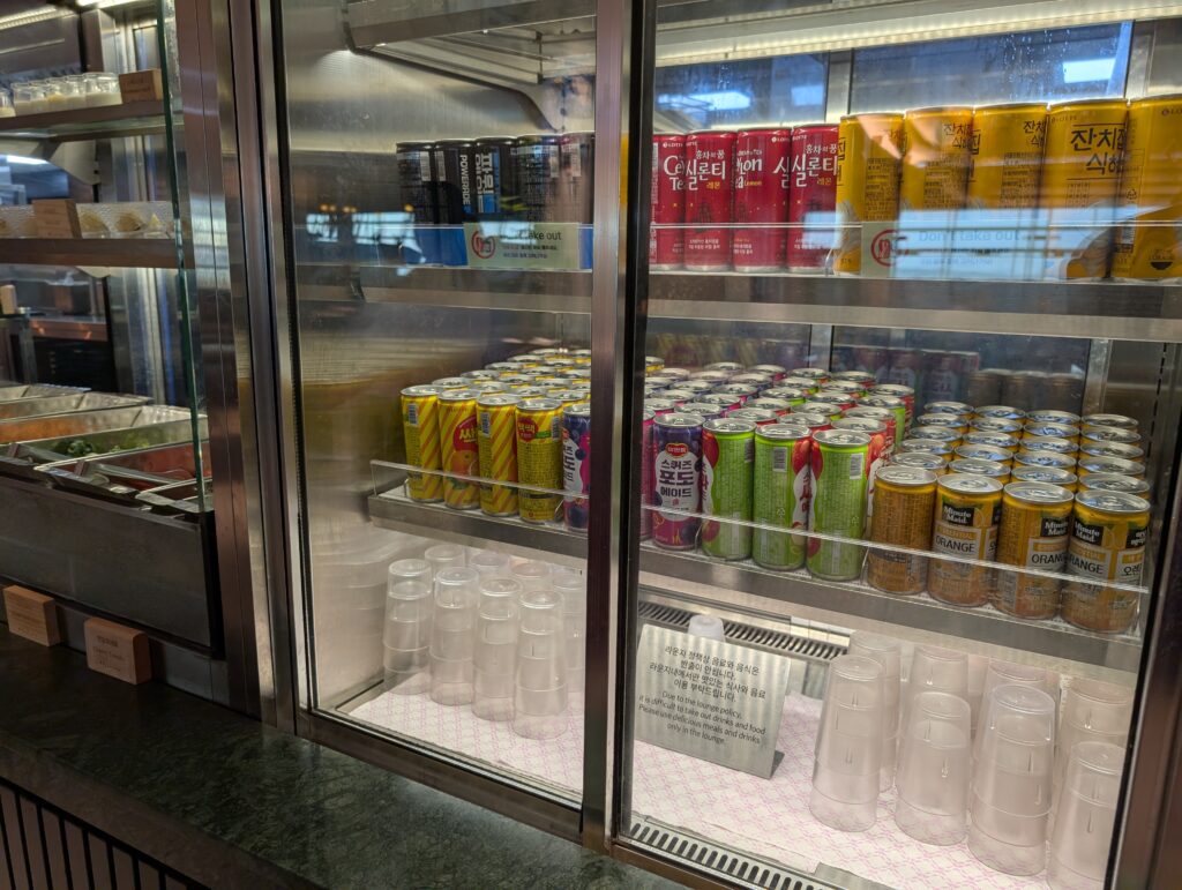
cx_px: 591
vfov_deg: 56.9
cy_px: 445
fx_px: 821
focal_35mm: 24
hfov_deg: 71.5
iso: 60
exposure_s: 1/120
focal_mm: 6.9
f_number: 1.68
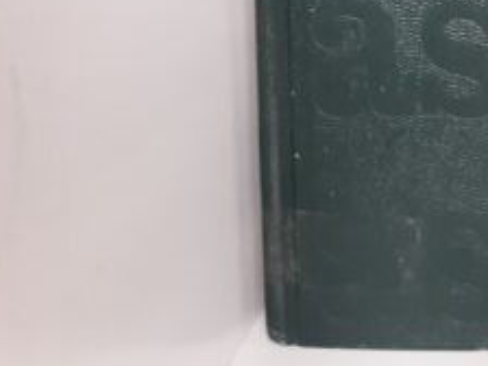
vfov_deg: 18.4
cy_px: -96
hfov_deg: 23.6
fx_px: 1057
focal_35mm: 75
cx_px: 593
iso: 160
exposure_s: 1/40
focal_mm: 3.7
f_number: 1.7
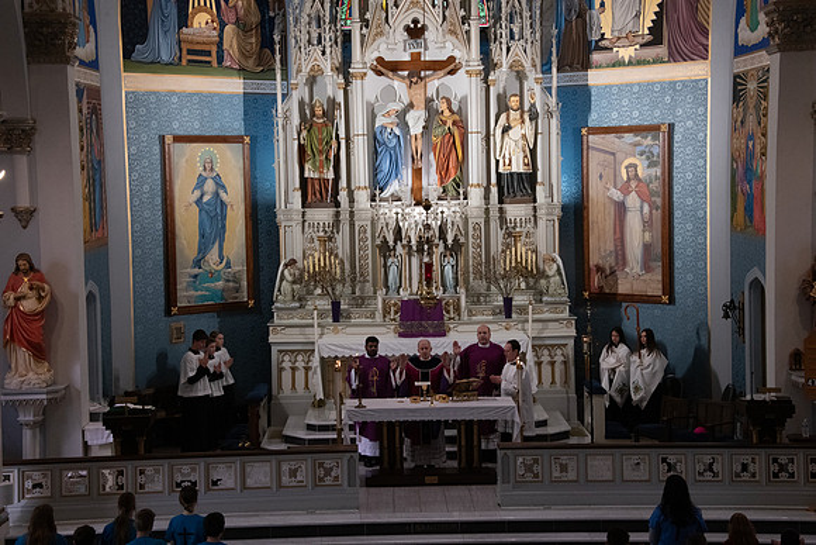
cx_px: 408
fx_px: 1632
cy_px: 272
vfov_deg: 18.9
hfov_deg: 28.1
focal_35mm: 72
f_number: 11
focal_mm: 72
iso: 4000
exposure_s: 1/100
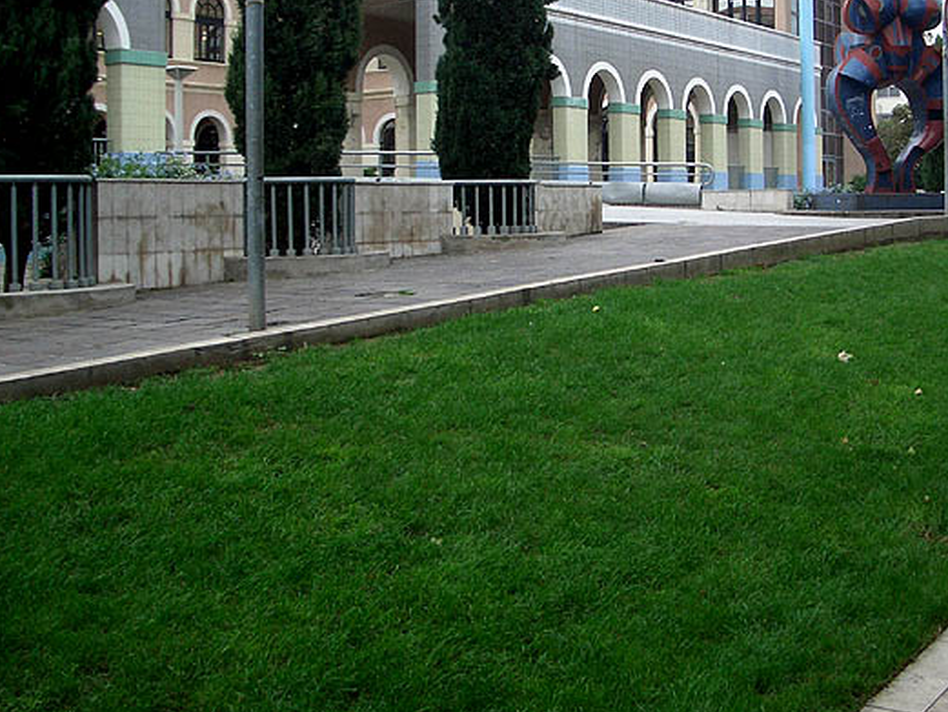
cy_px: 238
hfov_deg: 40.0
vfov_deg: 30.7
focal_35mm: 47
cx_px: 613
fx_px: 1287
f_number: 2.6
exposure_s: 1/160
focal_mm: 5.8
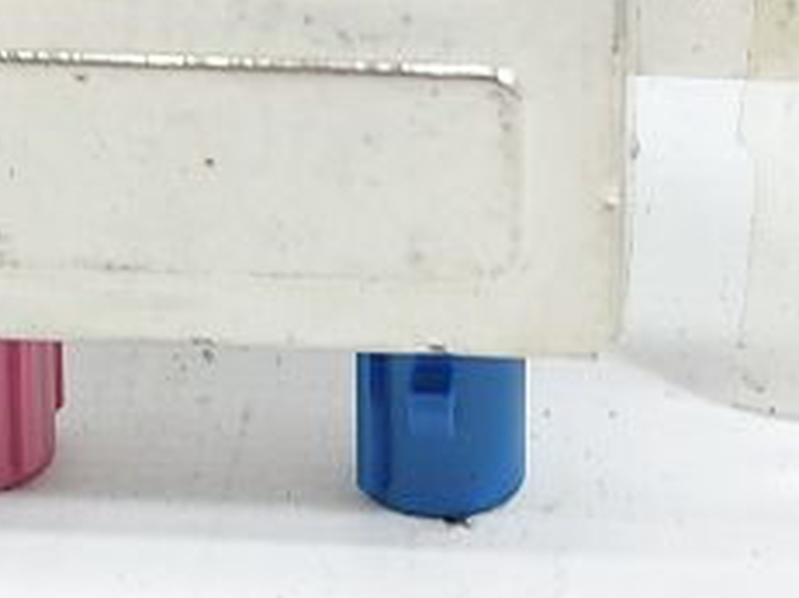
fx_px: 3322
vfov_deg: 10.1
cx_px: 545
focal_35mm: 144
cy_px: -173
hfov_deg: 13.7
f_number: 1.8
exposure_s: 1/50
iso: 50
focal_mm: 5.23
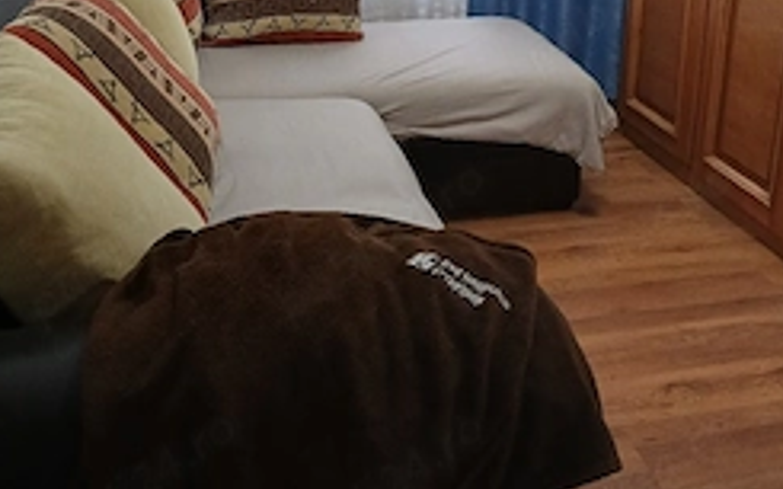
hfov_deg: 44.3
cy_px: 32
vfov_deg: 27.4
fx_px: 960
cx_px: 444
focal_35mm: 45
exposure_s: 1/50.3
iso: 200
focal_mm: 3.98
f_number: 1.8
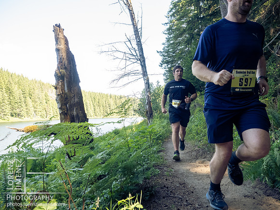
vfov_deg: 56.8
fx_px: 194
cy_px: 105
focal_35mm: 24
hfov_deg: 71.6
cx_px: 140
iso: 1600
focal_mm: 12
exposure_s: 1/1000
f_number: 3.2
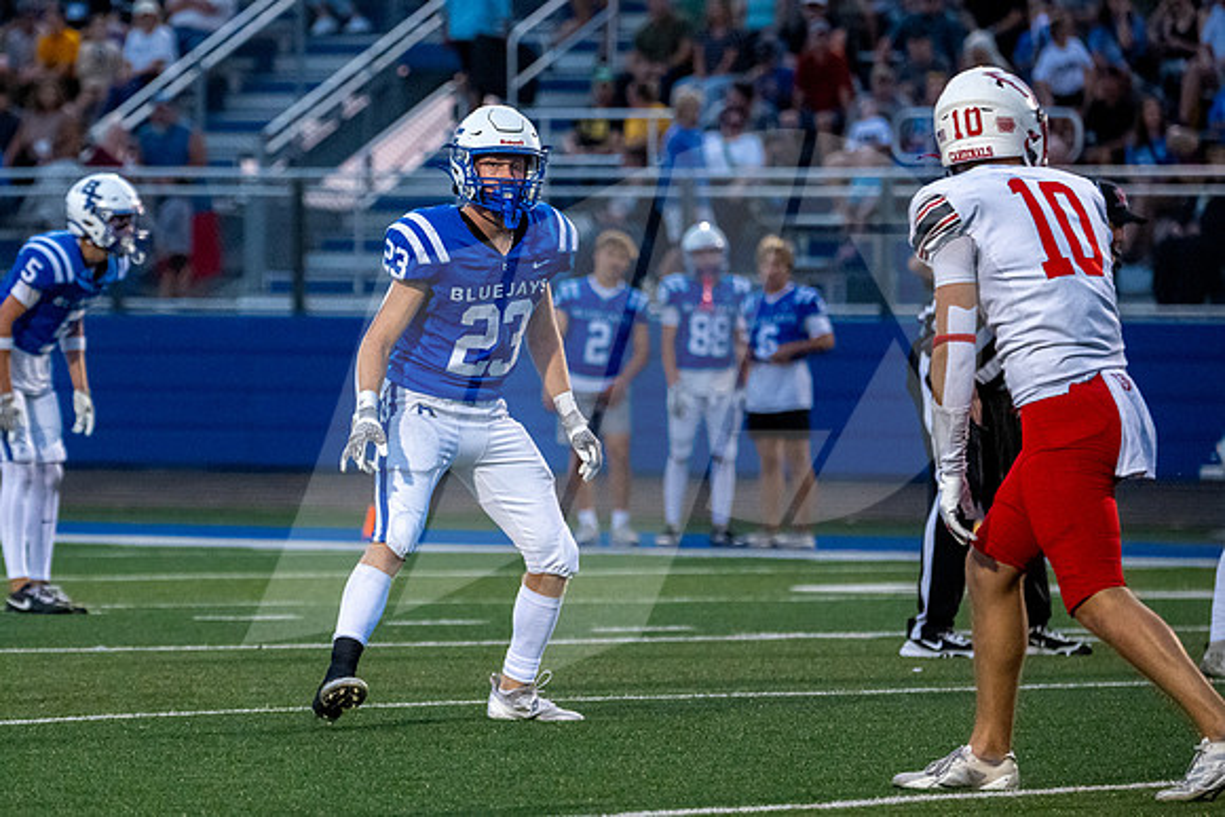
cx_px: 396
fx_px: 12459
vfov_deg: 3.8
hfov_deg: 5.6
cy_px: 319
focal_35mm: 366
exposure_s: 1/1250
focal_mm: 270
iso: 5000
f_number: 5.6
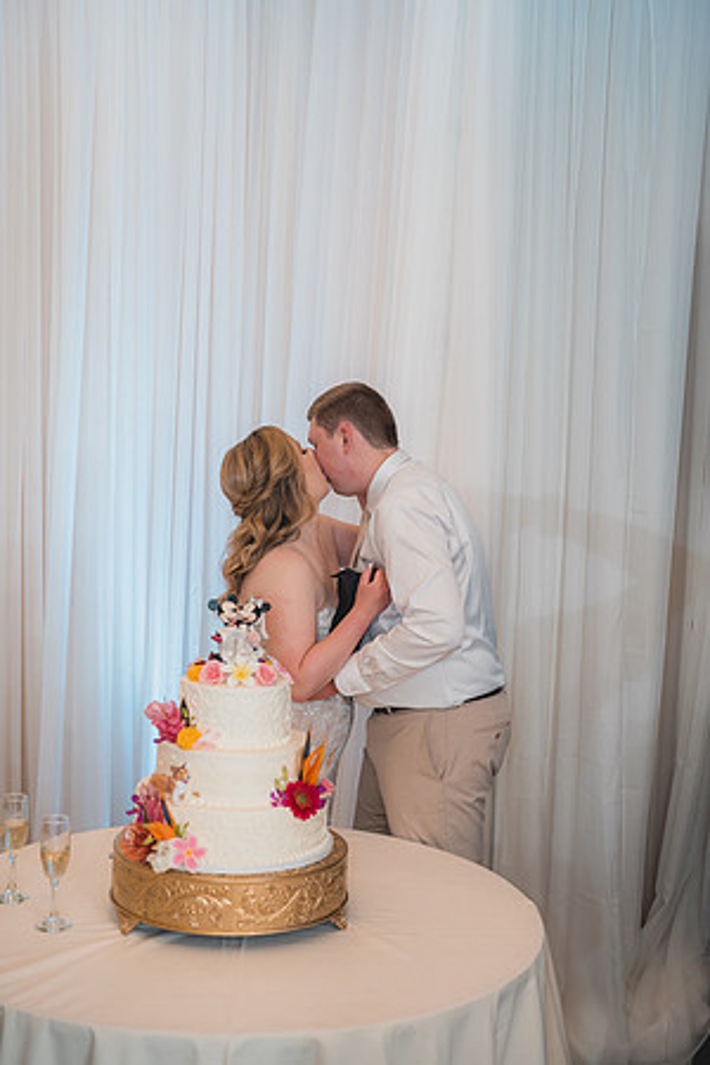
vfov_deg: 39.6
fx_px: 1479
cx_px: 355
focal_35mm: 50
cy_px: 532
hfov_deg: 27.0
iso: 800
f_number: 2.8
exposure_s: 1/250
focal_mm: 50
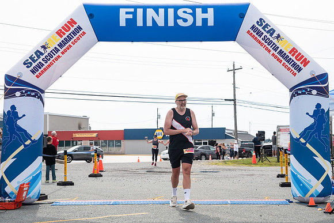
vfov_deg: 23.2
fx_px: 543
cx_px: 178
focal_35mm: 59
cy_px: 120
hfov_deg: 34.2
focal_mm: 52
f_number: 4
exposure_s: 1/3200
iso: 800
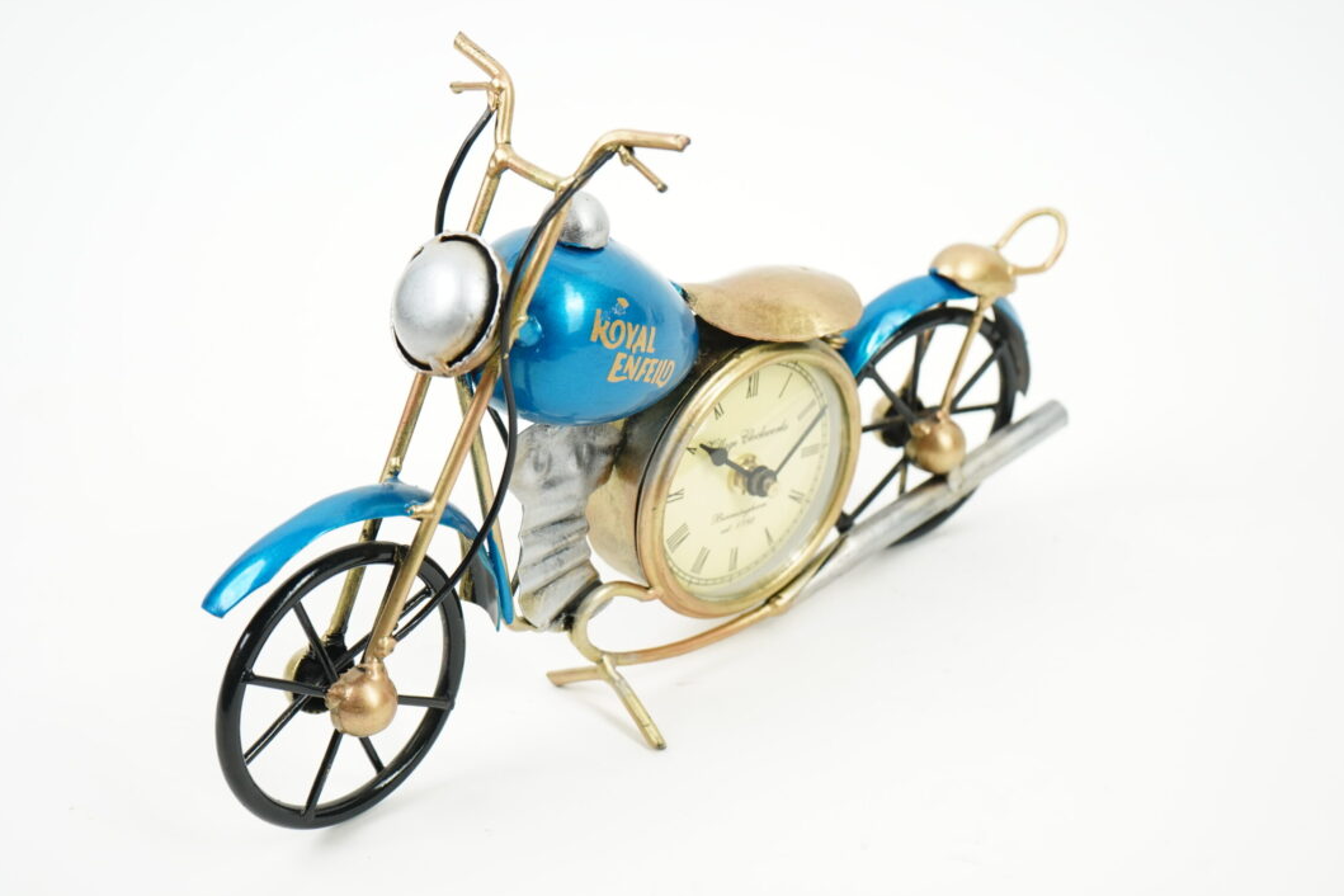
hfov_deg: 29.7
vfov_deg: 20.0
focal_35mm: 68
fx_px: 2538
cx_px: 668
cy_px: 464
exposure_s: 1/320
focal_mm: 60
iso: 1250
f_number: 6.3
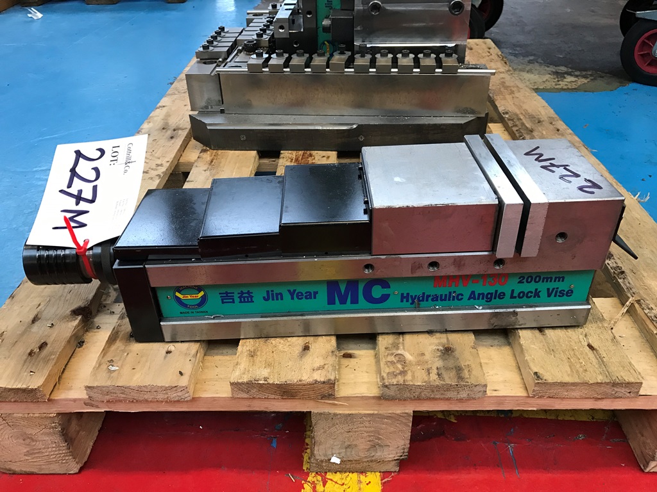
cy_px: 246
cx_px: 328
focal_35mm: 28
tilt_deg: -35.0
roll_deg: +0.7
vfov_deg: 49.7
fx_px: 531
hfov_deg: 63.4
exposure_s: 1/33
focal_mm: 3.99
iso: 32
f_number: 1.8
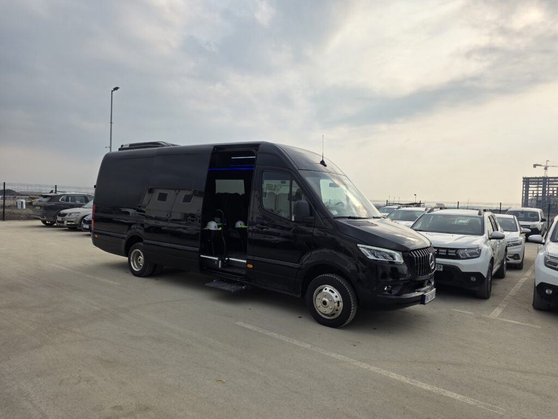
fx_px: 371
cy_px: 210
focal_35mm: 23
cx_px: 279
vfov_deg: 58.9
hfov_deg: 73.9
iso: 64
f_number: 1.7
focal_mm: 6.25
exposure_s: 1/7944
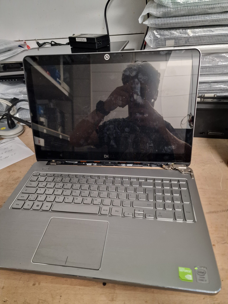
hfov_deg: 58.9
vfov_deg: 73.9
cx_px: 114
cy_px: 152
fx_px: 202
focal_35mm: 23
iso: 800
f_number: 1.8
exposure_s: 1/50
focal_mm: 6.4
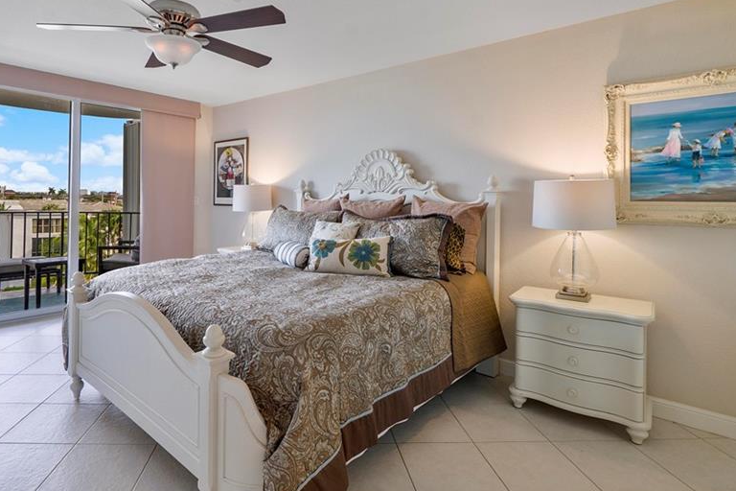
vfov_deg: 61.4
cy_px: 197
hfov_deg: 83.4
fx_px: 409
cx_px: 312
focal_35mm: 20
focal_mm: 10
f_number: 11
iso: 160
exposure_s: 1/8
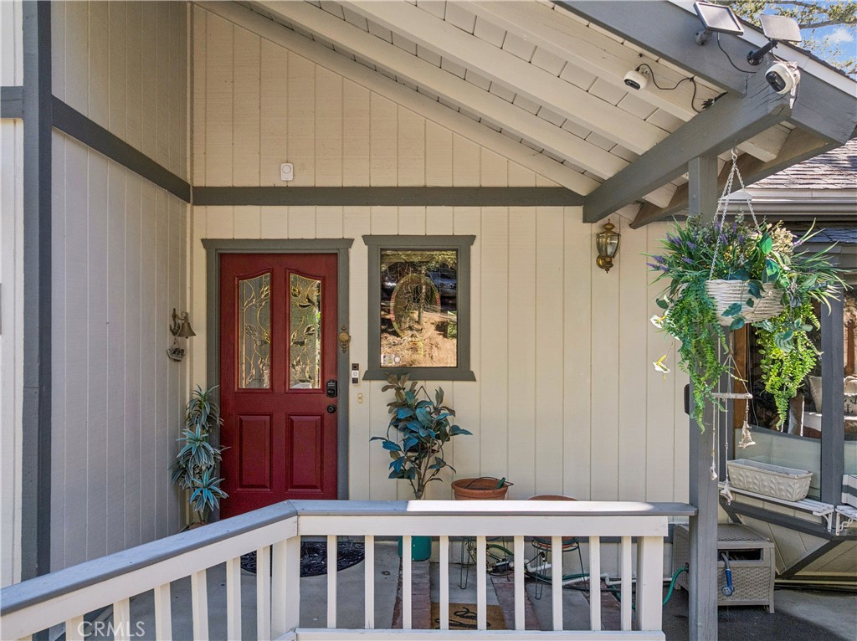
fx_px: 594
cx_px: 428
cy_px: 320
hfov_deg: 71.6
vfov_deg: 56.7
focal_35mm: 24
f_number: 2.8
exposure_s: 1/15
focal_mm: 12.3
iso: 140
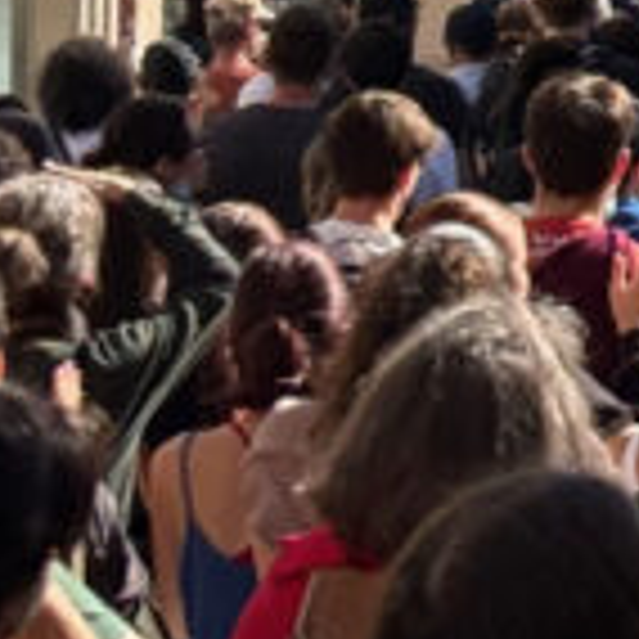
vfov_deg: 5.2
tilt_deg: +0.3
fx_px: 6913
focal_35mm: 331
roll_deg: -0.8
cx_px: 1822
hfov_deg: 5.1
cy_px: -356
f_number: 1.6
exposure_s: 1/2242
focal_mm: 5.96
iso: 32
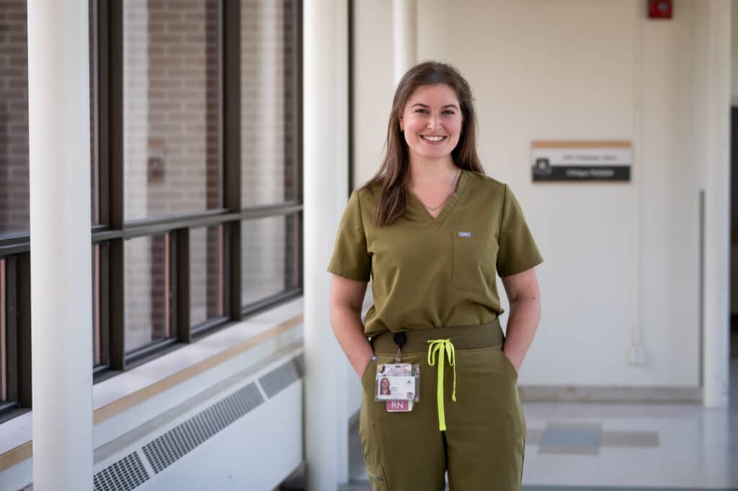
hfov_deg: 23.9
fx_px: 1741
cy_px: 246
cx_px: 369
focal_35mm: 85
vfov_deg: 16.0
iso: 200
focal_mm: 85
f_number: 3.5
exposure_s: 1/500
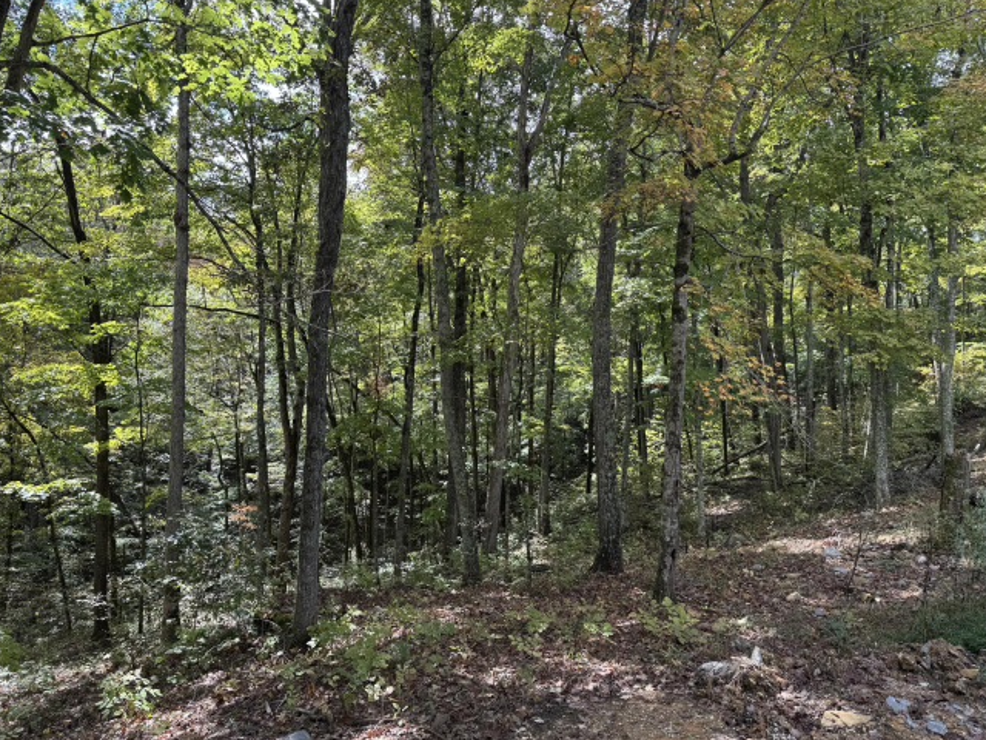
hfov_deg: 69.4
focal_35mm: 25
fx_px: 712
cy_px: 367
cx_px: 488
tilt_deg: +3.0
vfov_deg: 54.9
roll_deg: -2.2
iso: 80
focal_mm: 6.76
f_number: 1.78
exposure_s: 1/433
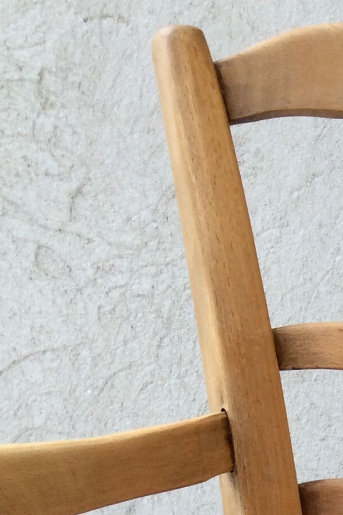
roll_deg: +1.2
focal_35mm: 95
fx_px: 1359
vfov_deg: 19.8
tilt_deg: -14.3
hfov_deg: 13.6
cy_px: 658
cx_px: 511
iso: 32
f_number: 2.4
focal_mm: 3.3
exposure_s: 1/141
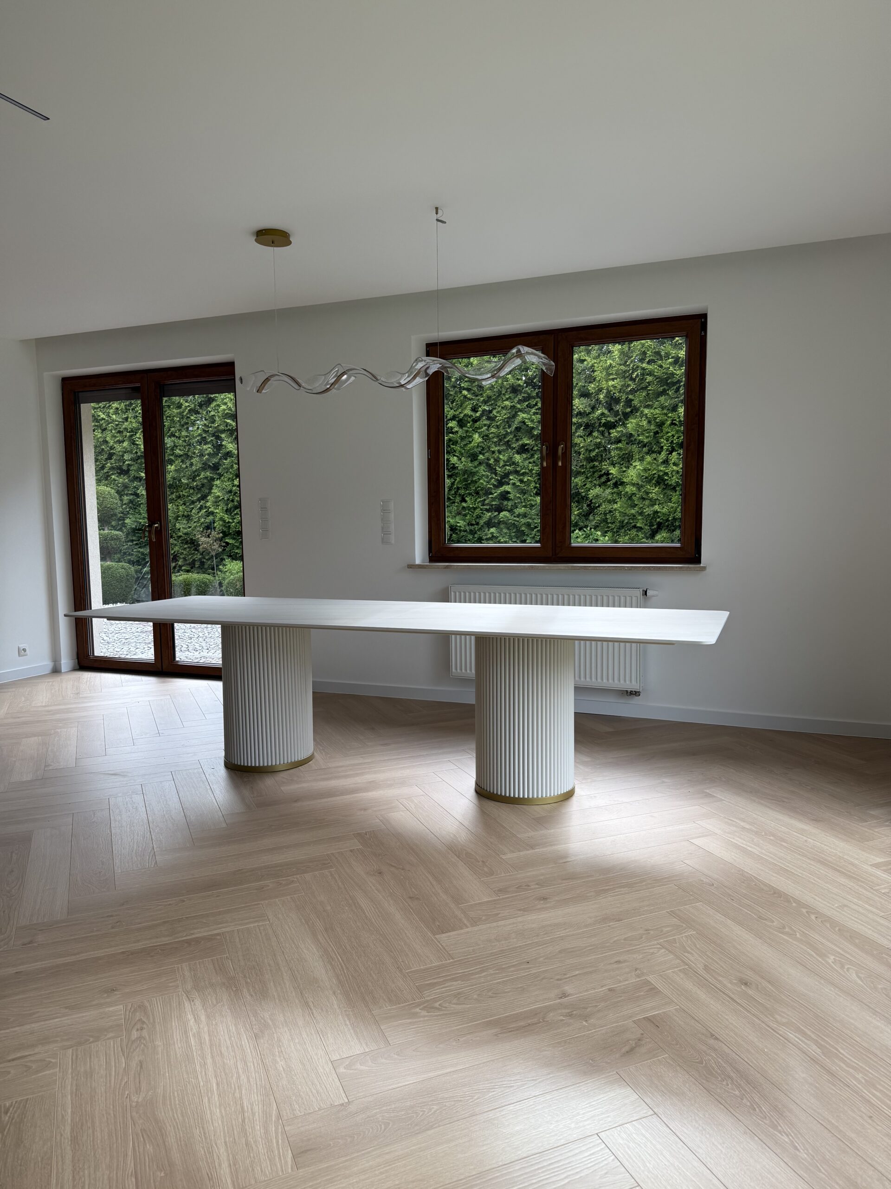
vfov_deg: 71.6
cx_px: 446
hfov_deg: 56.8
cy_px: 594
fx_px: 824
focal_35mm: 24
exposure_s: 1/329
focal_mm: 6.76
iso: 80
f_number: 1.78
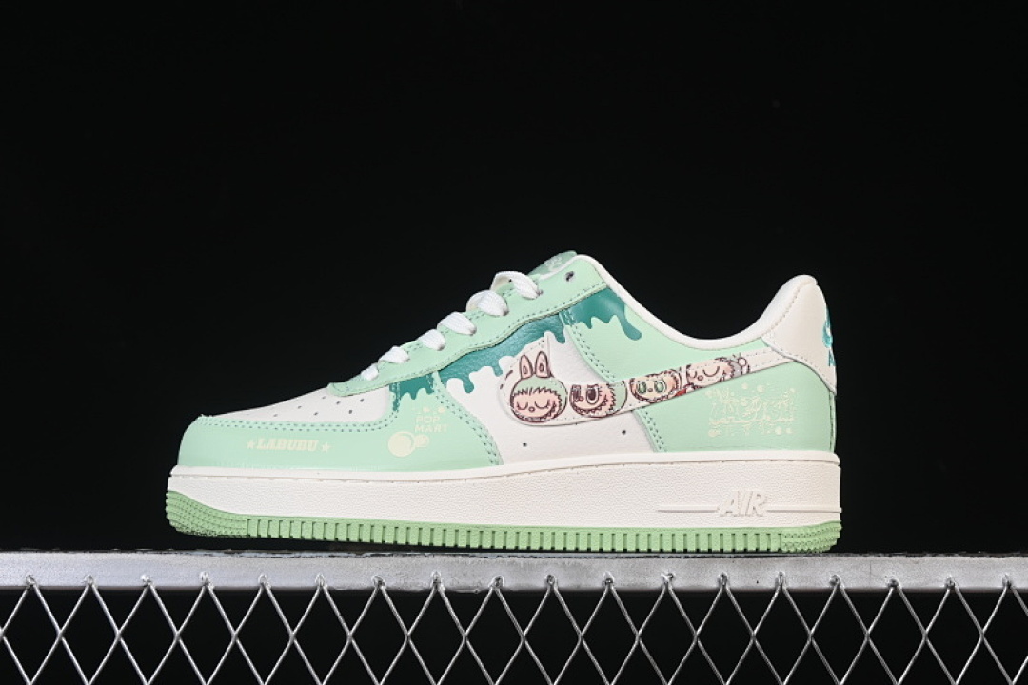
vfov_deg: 18.2
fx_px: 2141
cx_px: 514
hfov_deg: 27.0
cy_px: 342
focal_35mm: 75
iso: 160
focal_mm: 50
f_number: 8
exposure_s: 1/80
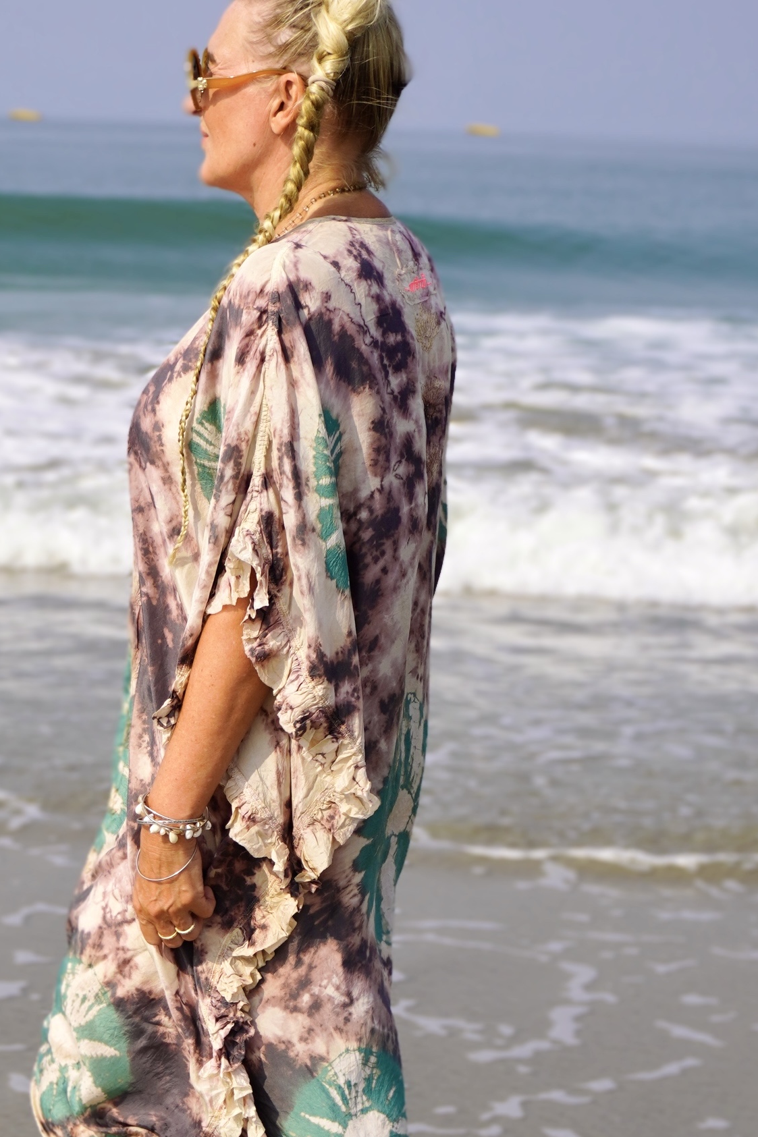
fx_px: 2519
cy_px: 788
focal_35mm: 80
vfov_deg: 25.3
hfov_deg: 17.1
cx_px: 332
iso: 100
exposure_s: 1/800
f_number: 5.6
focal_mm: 35
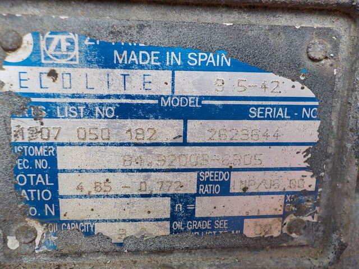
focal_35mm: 30
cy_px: 134
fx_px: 311
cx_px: 180
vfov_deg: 46.8
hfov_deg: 60.0
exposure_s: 1/40
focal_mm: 4.1
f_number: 3.3
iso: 125
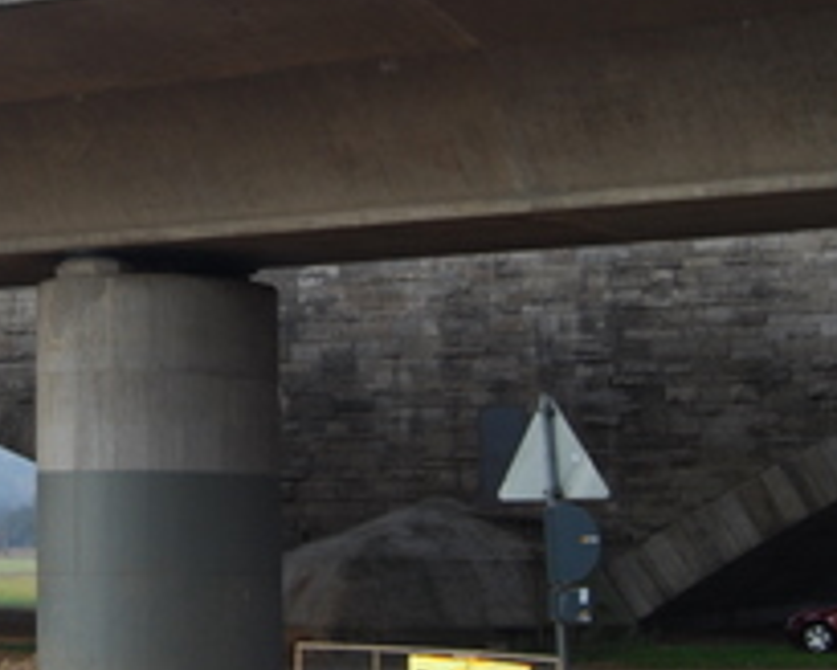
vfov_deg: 15.0
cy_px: 92
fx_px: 2514
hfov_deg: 18.1
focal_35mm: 101
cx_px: -131
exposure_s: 1/125
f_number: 5.6
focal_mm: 23
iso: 180
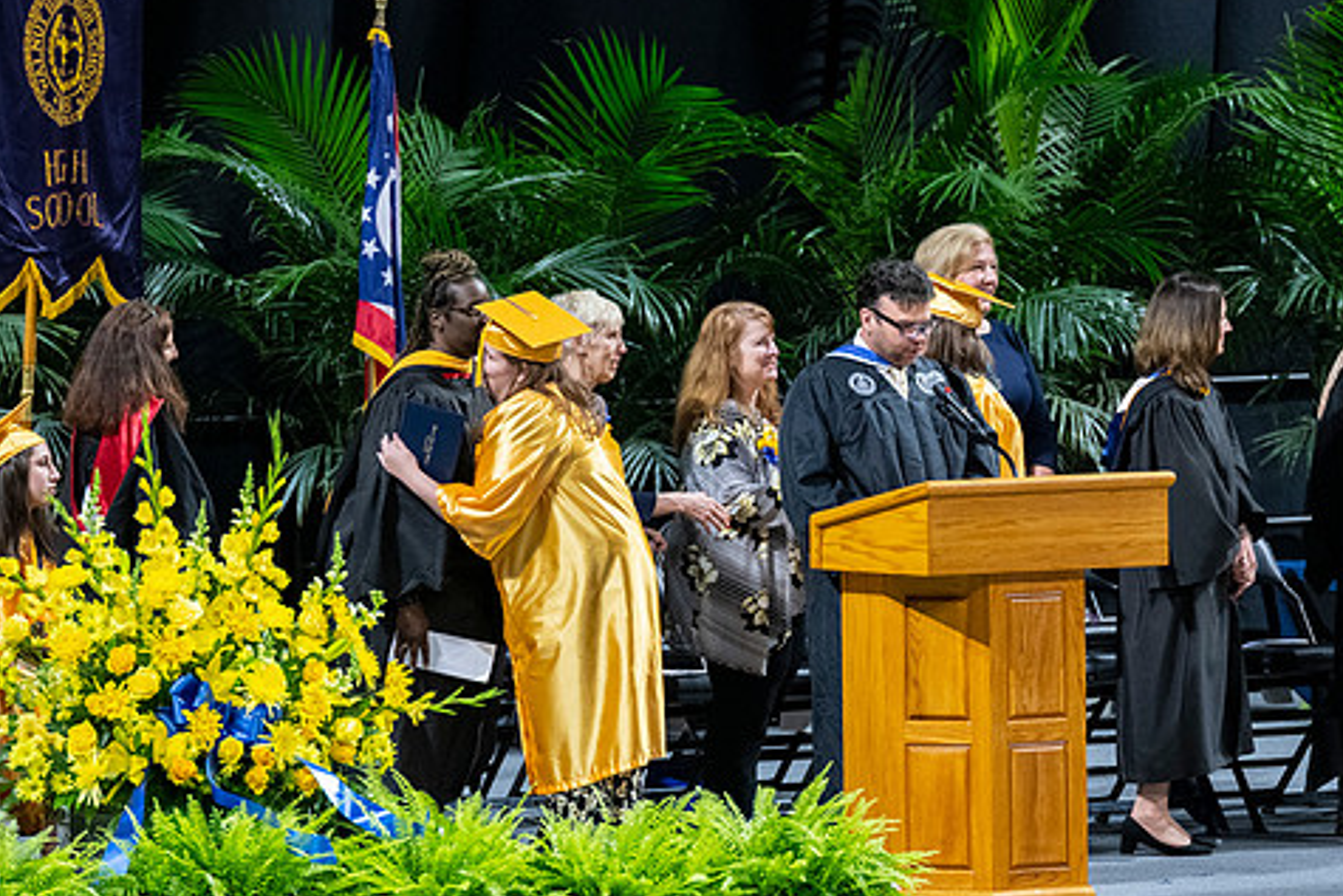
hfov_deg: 5.6
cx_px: 952
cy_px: 560
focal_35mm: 366
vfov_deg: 3.8
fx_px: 13657
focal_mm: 200
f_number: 4
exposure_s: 1/200
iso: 2000
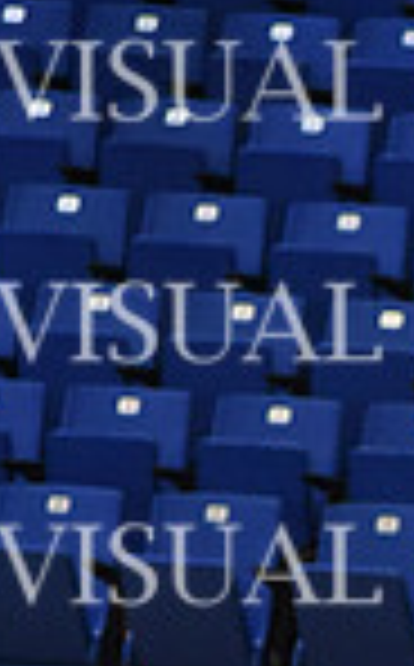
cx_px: 772
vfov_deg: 2.6
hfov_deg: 1.6
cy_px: 927
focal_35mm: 801
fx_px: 14517
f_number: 2.8
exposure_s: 1/1000
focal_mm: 200
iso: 8000
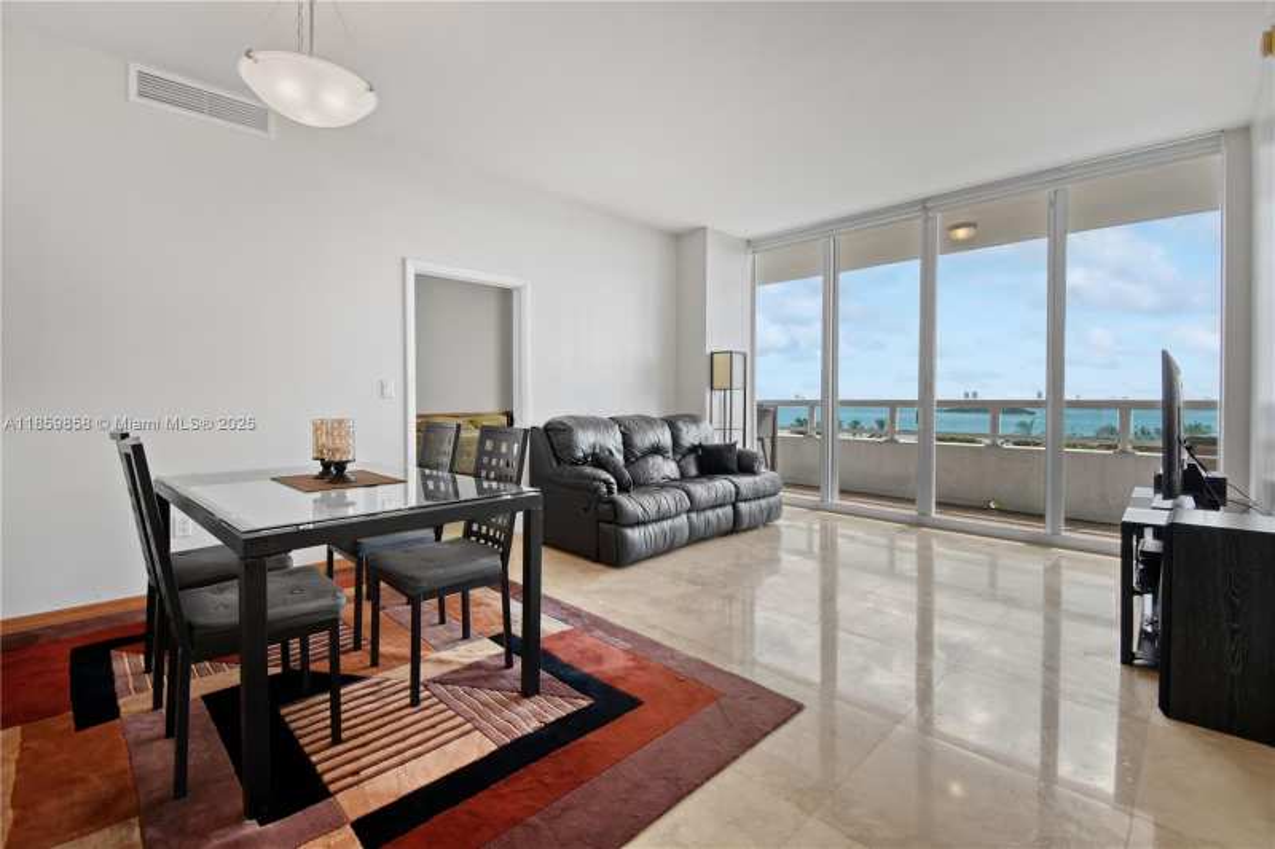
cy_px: 424
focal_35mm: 15
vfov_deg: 77.3
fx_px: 531
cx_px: 638
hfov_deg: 100.4
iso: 250
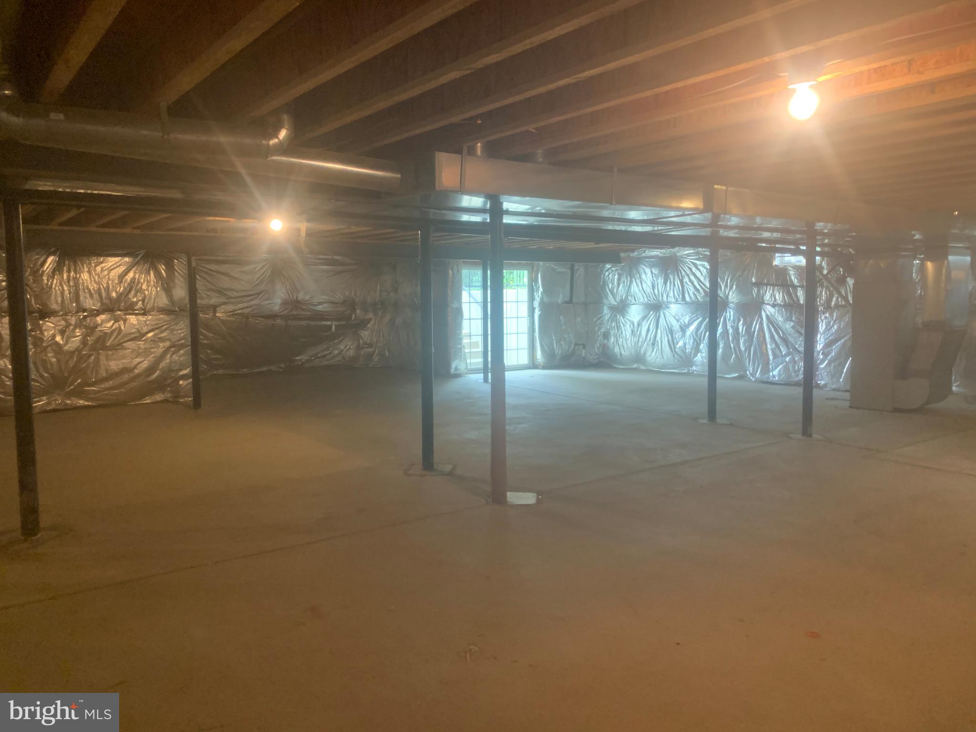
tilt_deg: -5.3
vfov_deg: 53.1
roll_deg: +0.7
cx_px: 488
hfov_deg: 67.3
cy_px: 366
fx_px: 733
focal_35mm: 26
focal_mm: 4.25
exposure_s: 1/40
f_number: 1.8
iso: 320
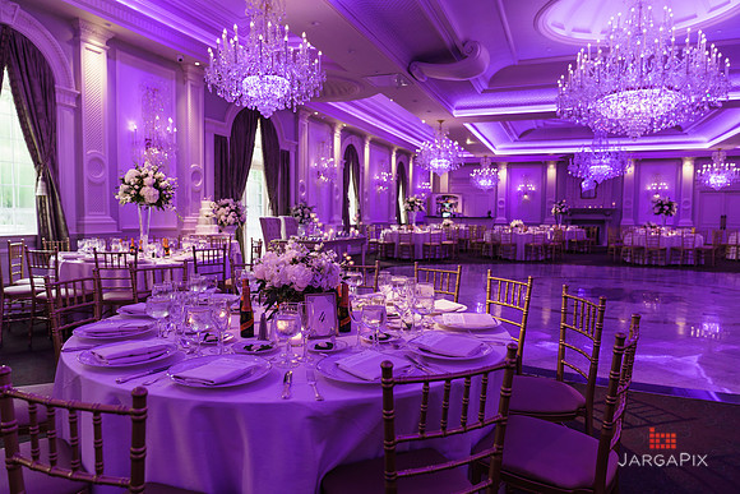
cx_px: 370
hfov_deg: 73.7
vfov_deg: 53.2
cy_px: 247
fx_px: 493
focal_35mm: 24
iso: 800
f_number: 3.5
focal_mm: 24
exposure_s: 1/50
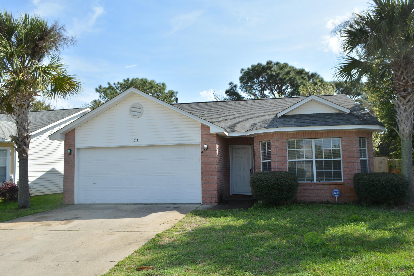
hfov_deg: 65.5
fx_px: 322
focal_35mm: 28
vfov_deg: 46.4
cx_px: 209
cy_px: 136
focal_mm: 18
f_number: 5.6
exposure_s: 1/400
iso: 100
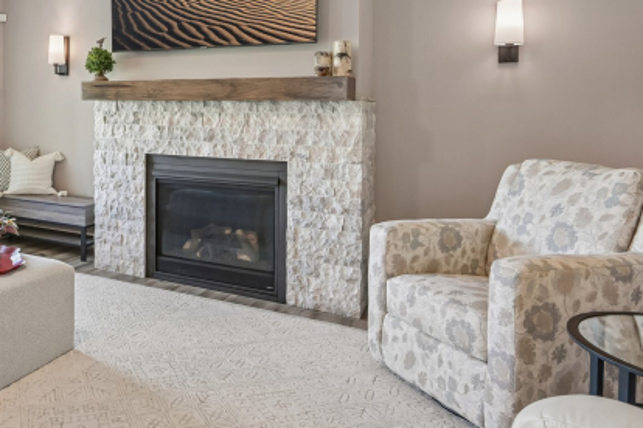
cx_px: 144
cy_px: 95
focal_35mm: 29
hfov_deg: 59.5
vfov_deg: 43.2
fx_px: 518
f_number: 8
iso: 320
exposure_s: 1/15
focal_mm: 16
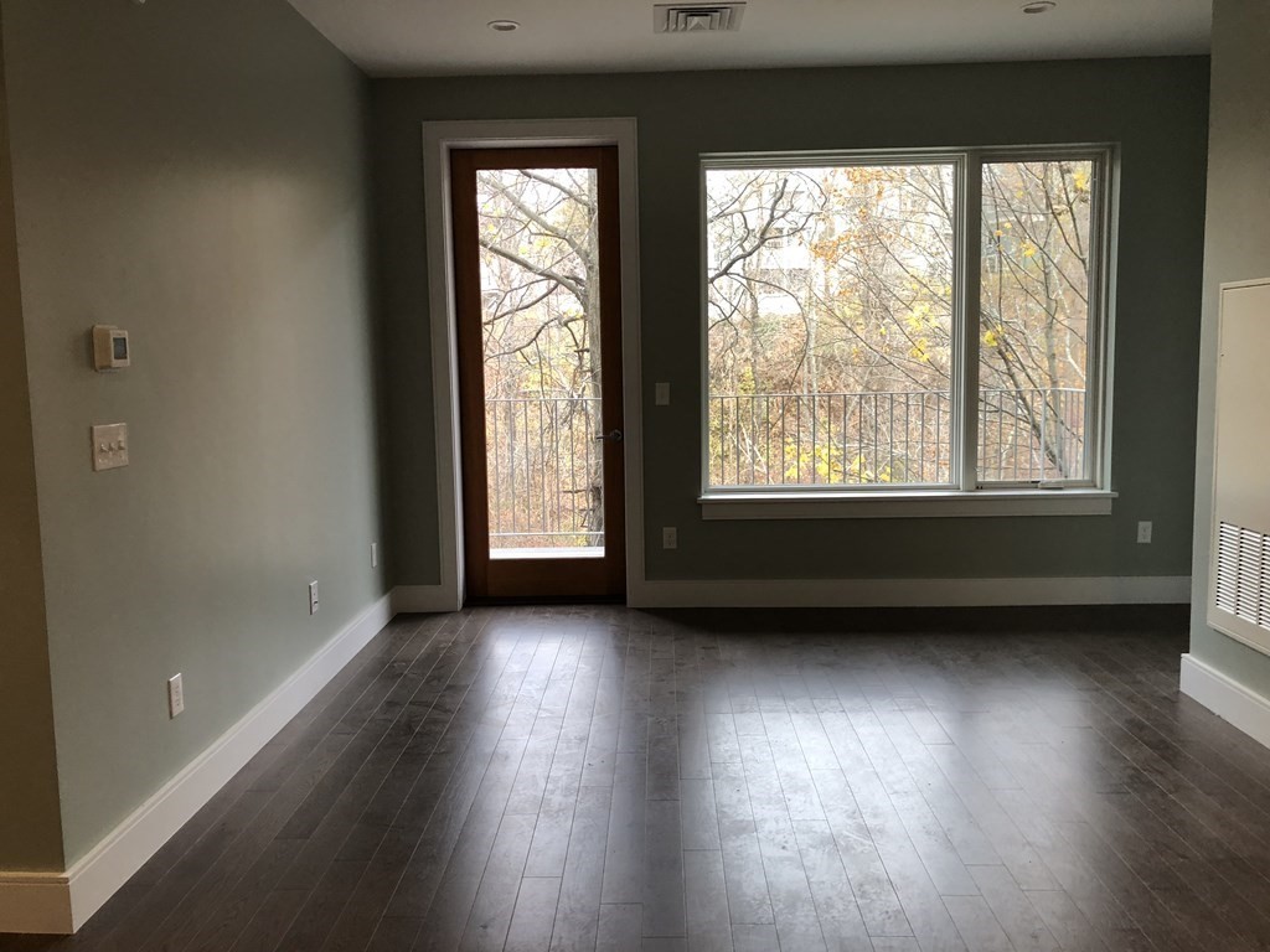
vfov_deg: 49.7
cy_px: 476
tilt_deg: -5.7
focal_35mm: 28
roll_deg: +1.5
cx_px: 635
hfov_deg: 63.4
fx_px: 1027
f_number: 1.8
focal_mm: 4
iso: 25
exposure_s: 1/30
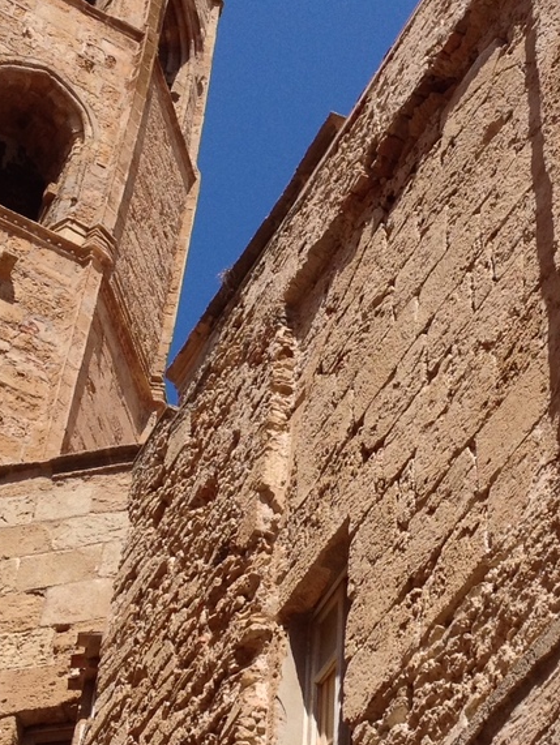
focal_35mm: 98
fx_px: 2111
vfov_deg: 20.0
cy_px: 331
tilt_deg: +51.6
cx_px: 382
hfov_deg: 15.1
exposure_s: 1/1453
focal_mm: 4.28
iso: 50
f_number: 2.4
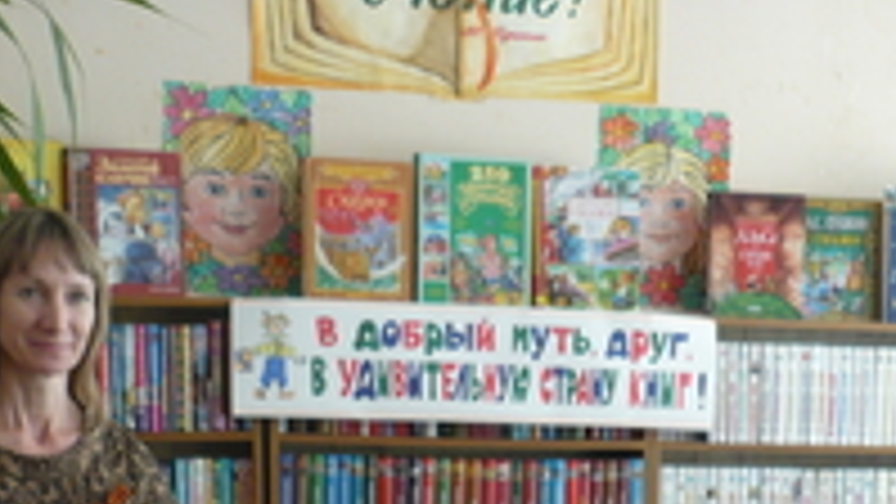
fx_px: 2186
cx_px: 666
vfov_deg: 12.4
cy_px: 801
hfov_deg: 22.9
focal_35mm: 92
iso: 125
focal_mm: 5.8
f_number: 2.8
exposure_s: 1/30
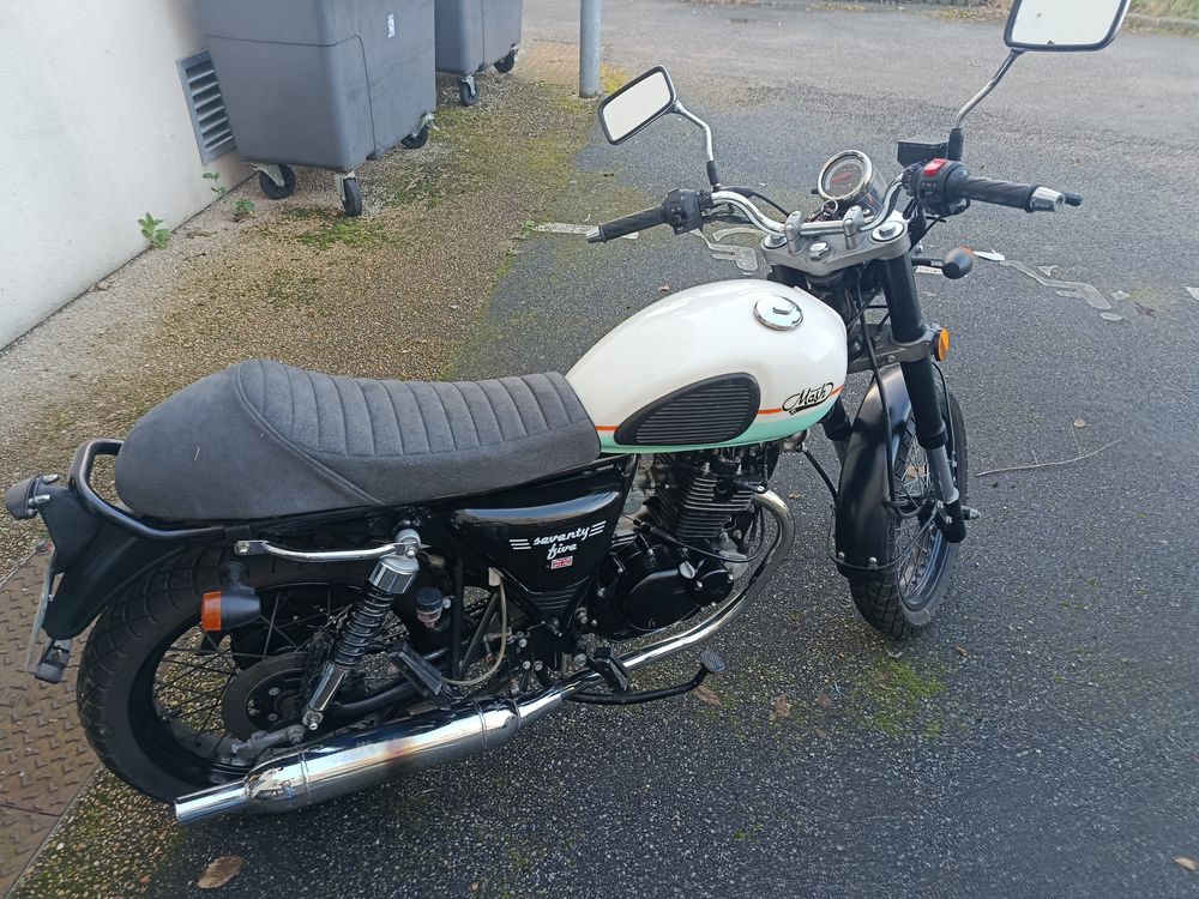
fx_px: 831
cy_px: 450
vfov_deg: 56.8
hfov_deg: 71.6
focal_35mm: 24
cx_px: 600
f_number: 1.7
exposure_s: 1/100
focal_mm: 5.24
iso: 281
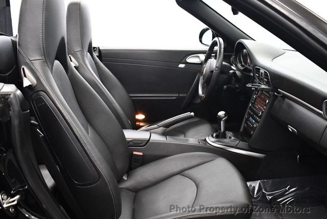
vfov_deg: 36.9
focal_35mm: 36
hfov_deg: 53.1
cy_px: 110
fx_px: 327
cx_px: 164
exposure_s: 1/125
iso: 3200
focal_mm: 18
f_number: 3.5
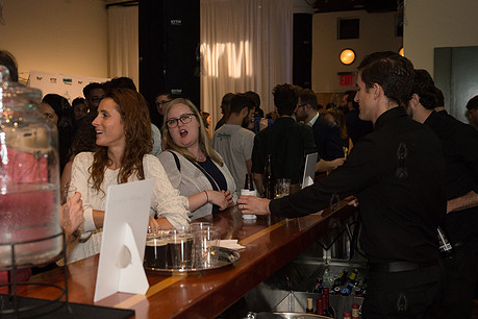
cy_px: 159
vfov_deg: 28.1
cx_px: 200
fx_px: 637
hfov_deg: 41.0
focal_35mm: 48
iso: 2500
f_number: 4
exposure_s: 1/500
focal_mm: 38
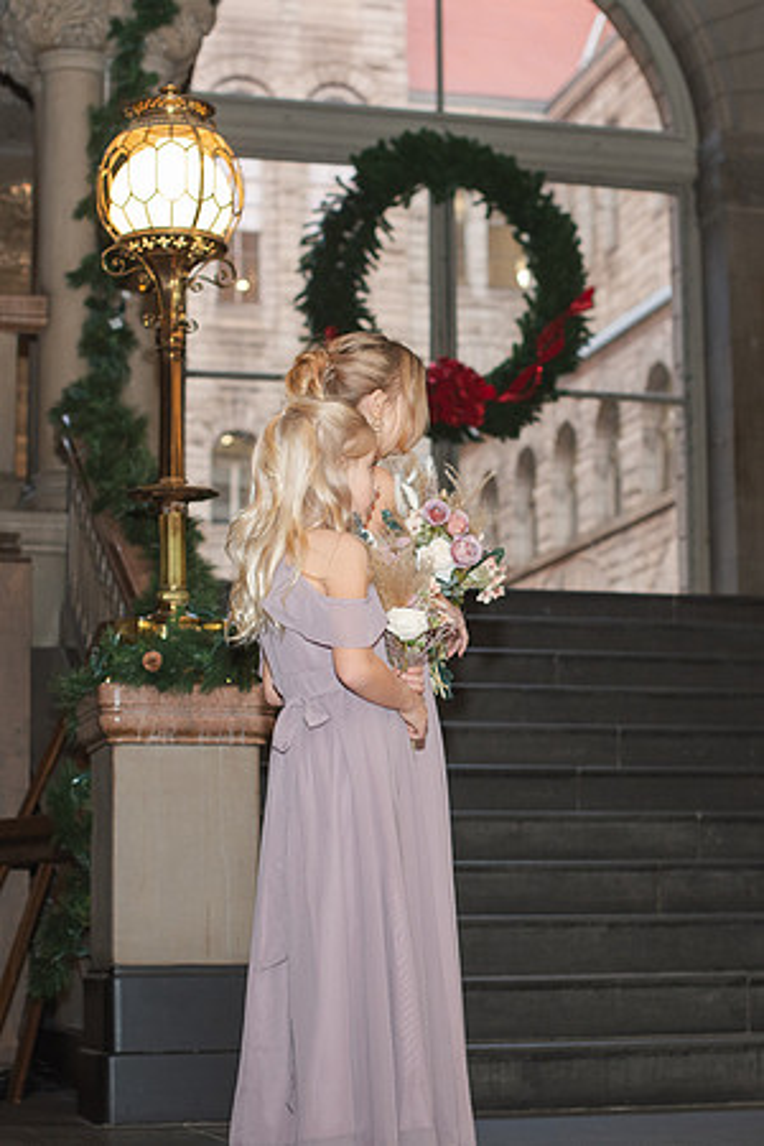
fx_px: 2385
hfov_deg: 18.2
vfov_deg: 27.0
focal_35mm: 75
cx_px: 481
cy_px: 573
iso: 800
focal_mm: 50
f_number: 3.5
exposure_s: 1/200
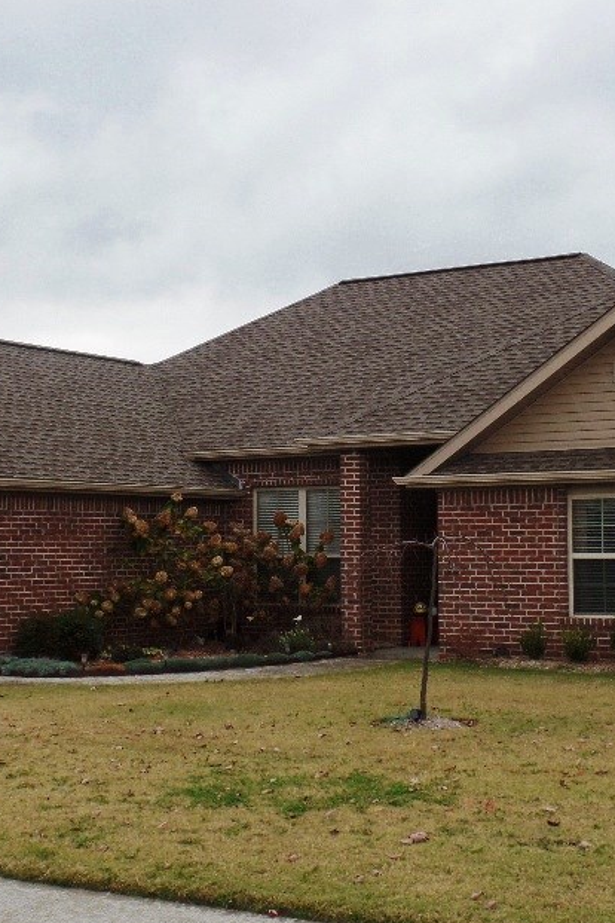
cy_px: 467
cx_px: 336
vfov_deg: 33.4
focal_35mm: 60
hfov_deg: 22.6
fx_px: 1537
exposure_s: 1/125
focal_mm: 6.2
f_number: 3.4
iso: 80
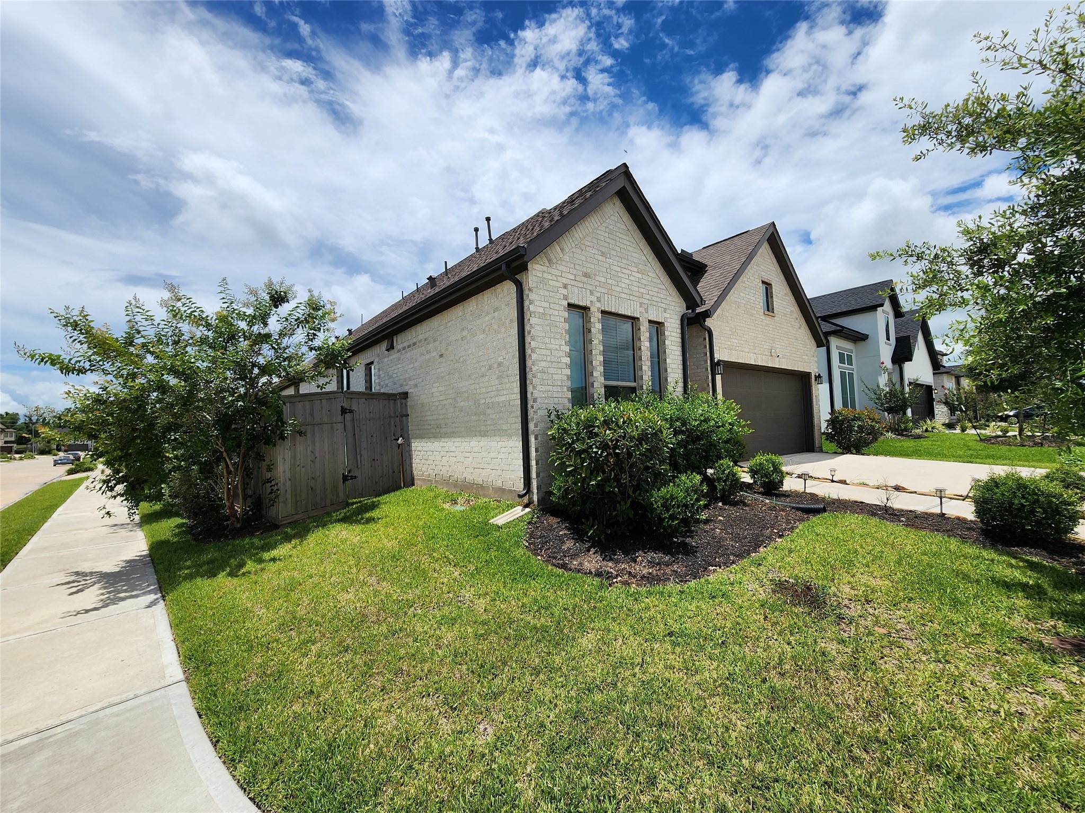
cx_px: 542
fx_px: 407
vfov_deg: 89.9
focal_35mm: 13
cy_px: 406
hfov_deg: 106.2
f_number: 2.2
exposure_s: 1/3850
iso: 50
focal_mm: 2.2
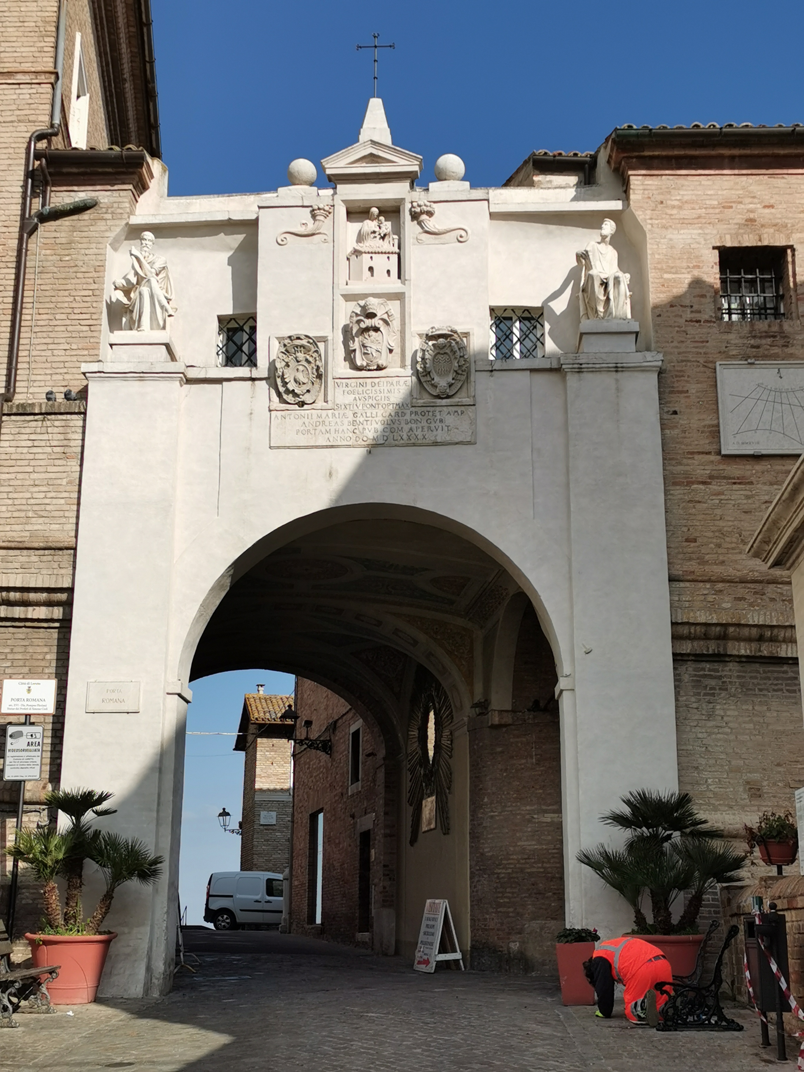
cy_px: 536
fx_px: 1394
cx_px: 402
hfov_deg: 32.2
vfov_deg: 42.1
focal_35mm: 45
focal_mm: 5.56
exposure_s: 1/5000
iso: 50
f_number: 1.6
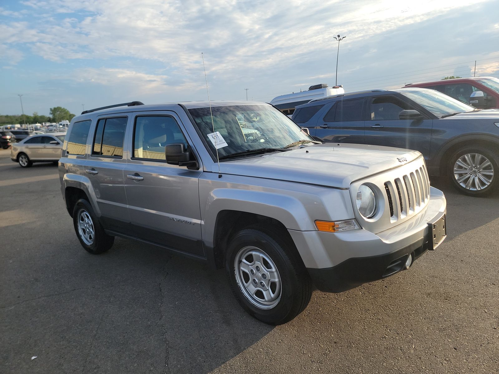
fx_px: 346
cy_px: 187
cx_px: 250
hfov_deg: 71.6
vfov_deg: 56.8
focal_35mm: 24
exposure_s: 1/371
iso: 50
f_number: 1.8
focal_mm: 6.7
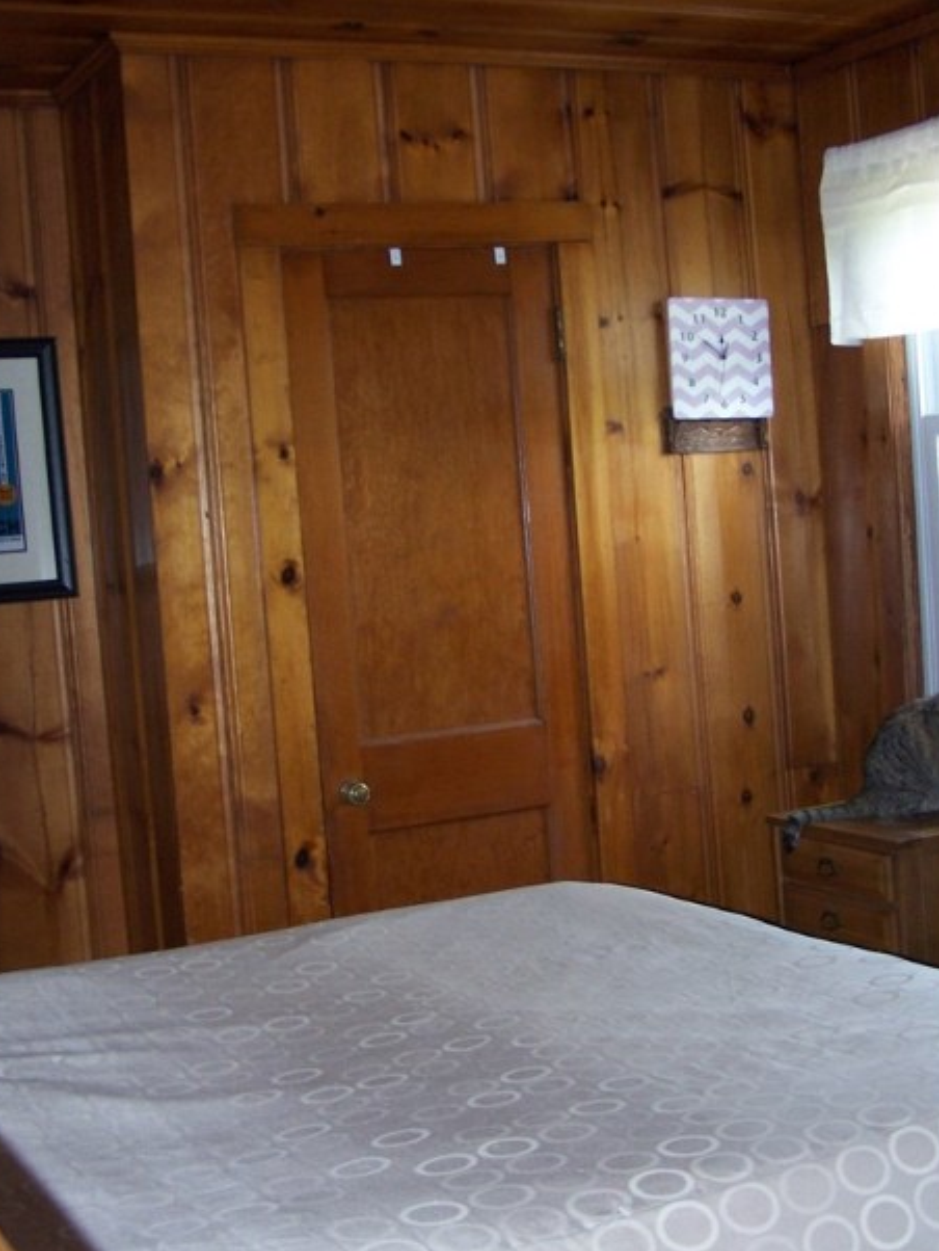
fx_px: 1843
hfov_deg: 28.5
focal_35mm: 51
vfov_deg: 37.4
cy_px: 561
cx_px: 534
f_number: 2.8
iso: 140
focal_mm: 6.7
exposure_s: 1/60
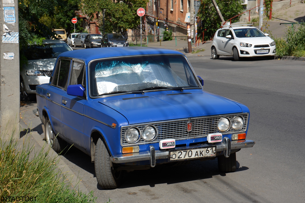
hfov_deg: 26.0
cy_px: 102
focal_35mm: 78
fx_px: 661
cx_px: 152
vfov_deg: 17.5
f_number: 8
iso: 100
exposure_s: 1/250
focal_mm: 52
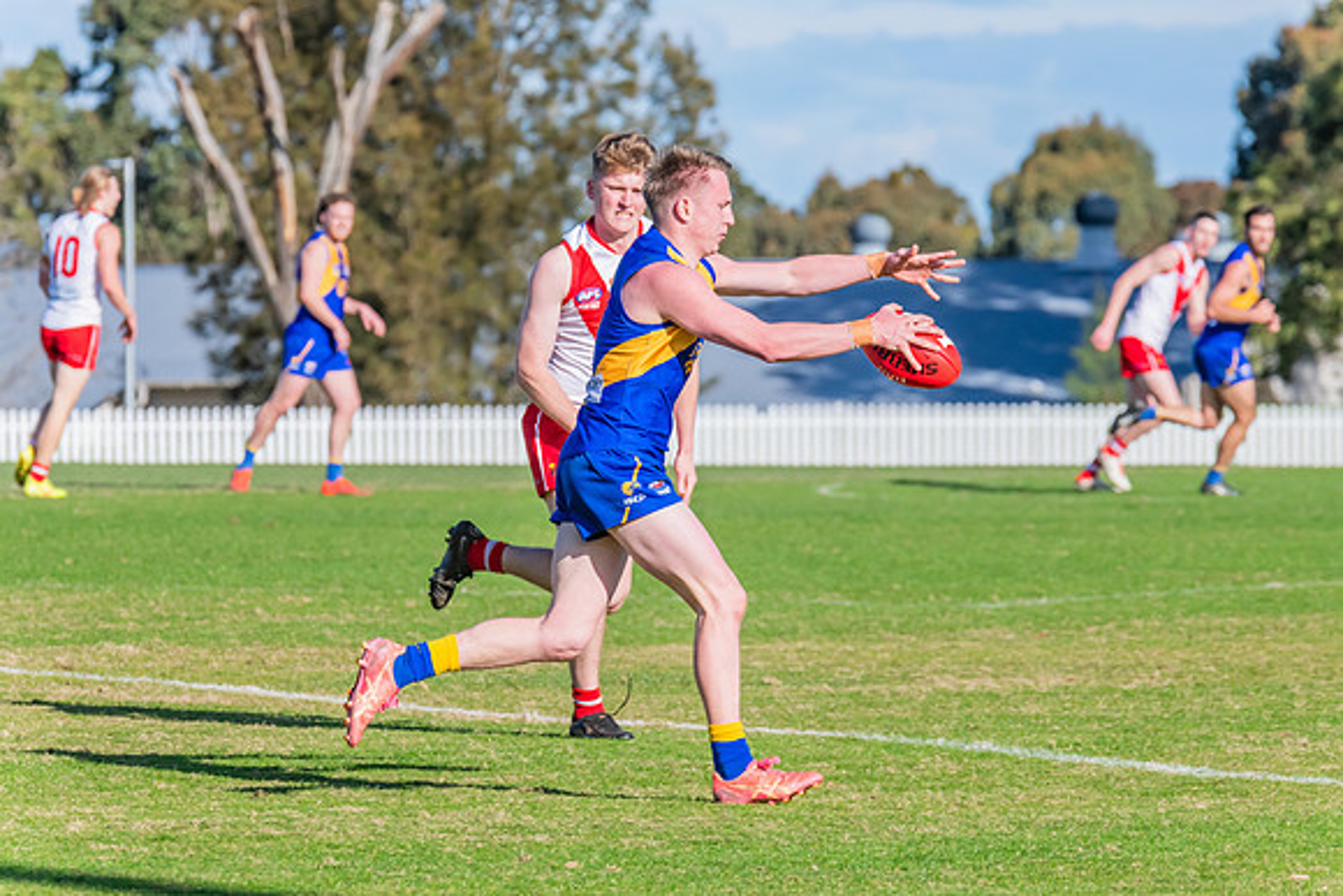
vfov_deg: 4.0
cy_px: 428
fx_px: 12895
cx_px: 701
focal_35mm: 346
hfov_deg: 6.0
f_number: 11
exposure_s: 1/1250
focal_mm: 330
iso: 800
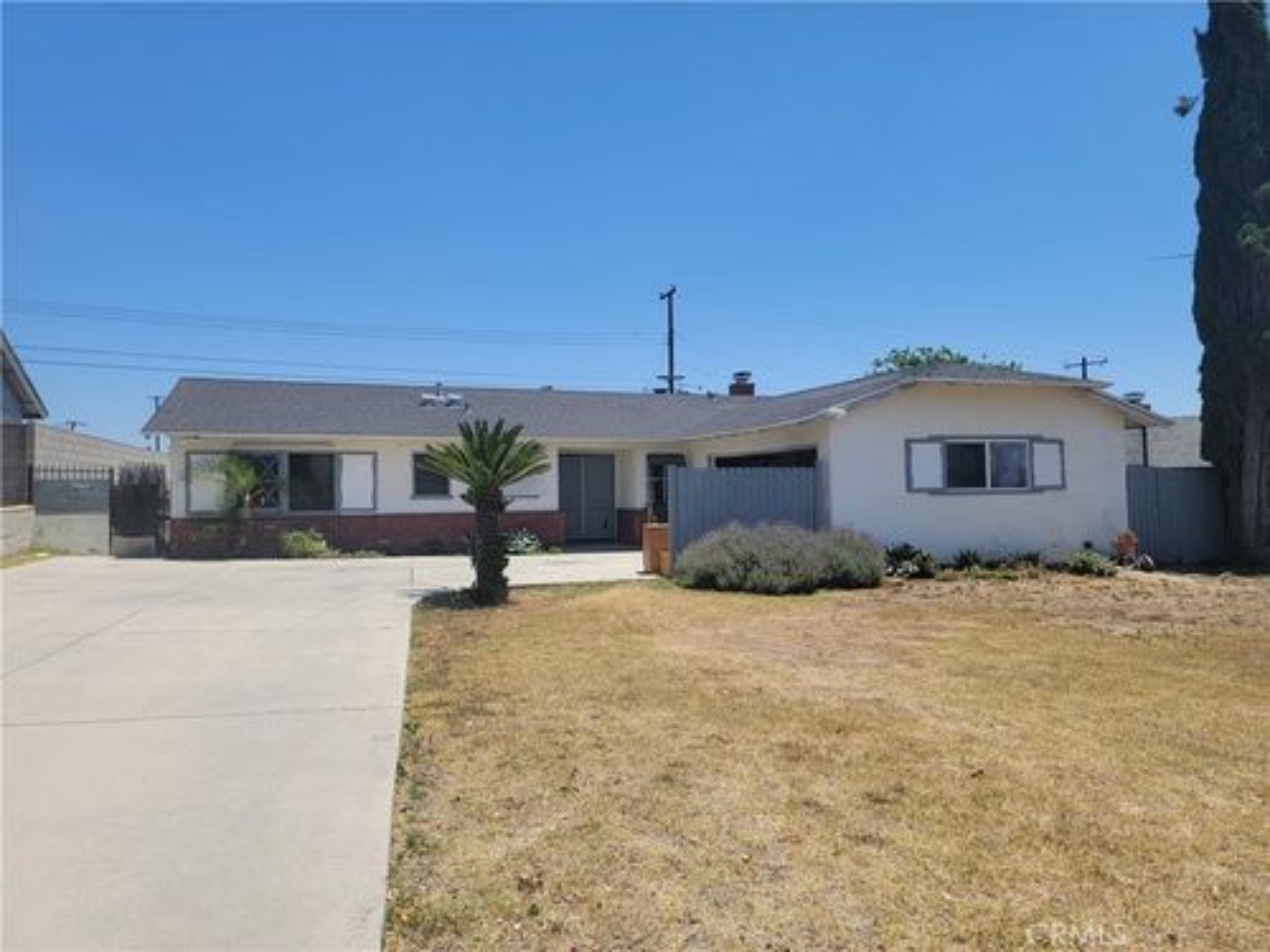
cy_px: 476
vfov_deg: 56.8
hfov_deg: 71.6
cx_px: 635
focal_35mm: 24
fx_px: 881
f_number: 1.8
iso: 16
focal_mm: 6.7
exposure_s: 1/1167
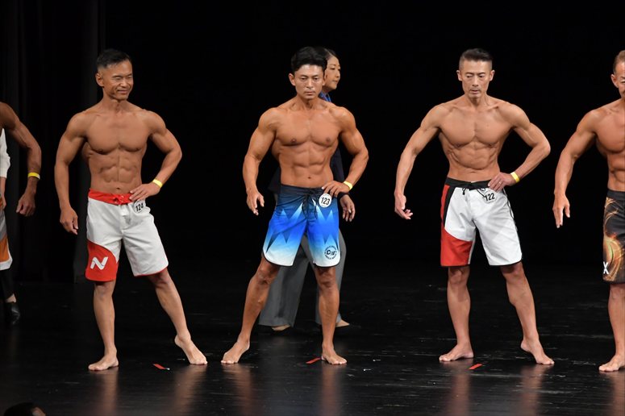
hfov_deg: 8.1
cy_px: 208
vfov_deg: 5.4
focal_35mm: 255
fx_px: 4425
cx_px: 312
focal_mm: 170
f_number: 5.6
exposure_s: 1/400
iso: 3200
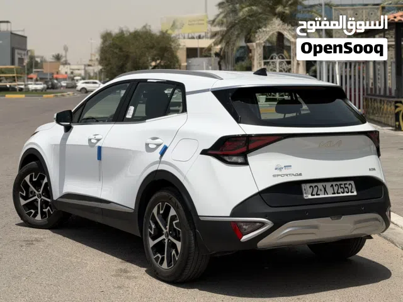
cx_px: 202
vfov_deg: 30.3
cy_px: 151
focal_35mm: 48
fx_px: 559
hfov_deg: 39.7
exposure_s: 1/8772
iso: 64
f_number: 1.78
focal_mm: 6.76
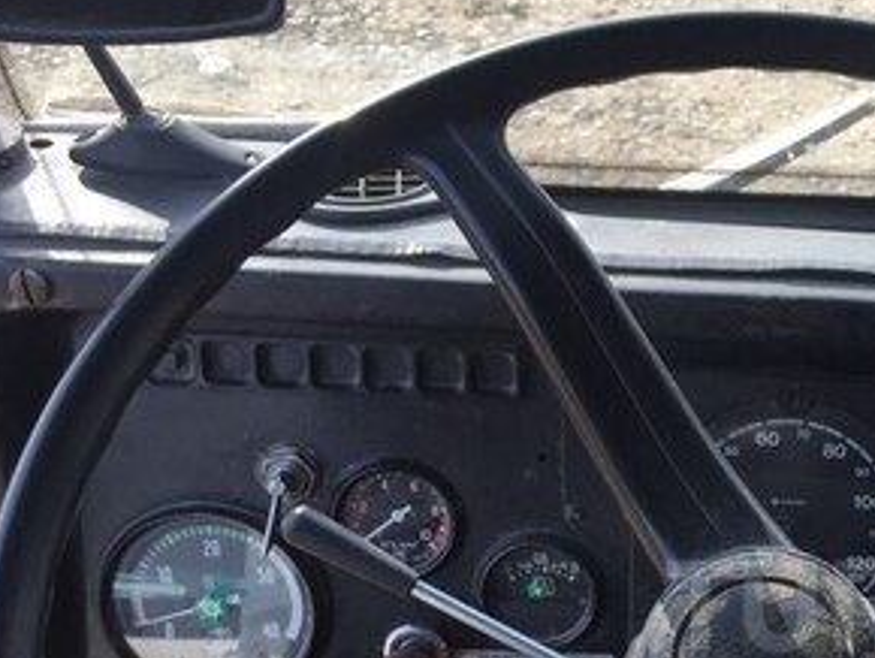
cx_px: 975
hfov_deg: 26.9
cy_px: 605
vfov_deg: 21.7
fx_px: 1670
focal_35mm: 66
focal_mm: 4.15
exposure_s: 1/388
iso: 32
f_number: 2.2
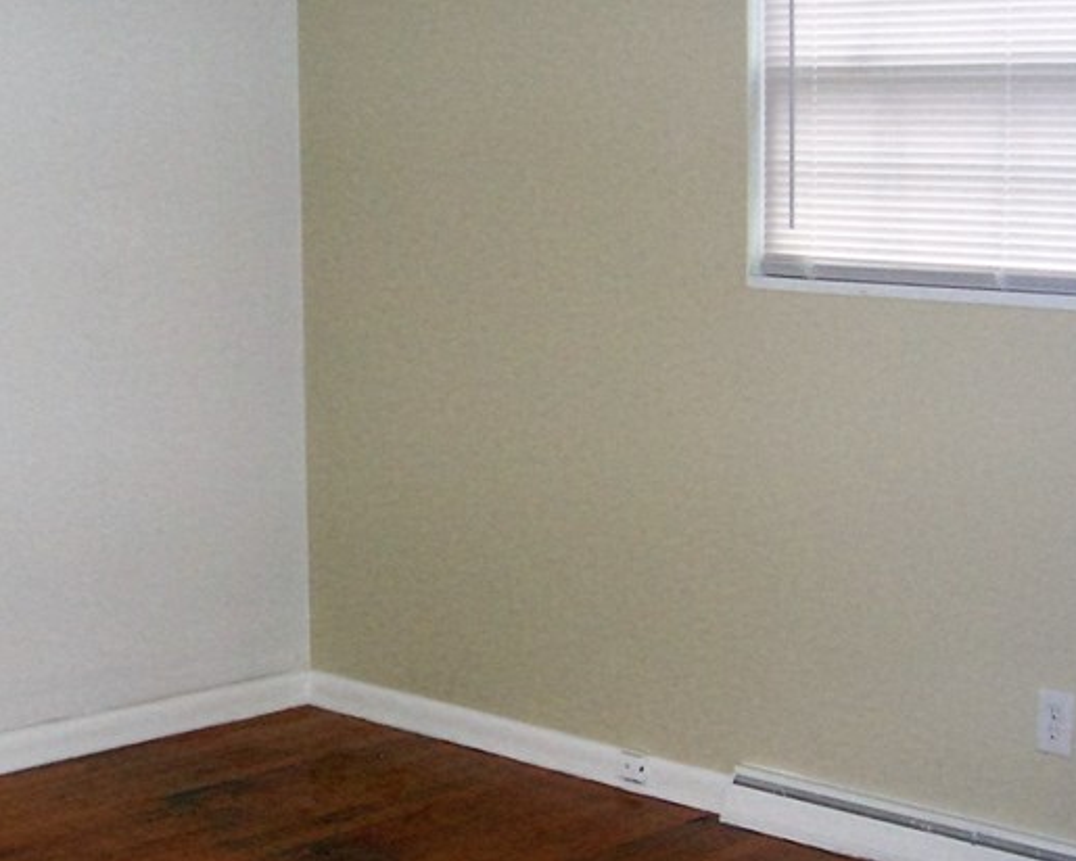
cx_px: 266
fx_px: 2102
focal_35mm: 66
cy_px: 363
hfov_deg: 28.3
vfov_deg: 23.1
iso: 151
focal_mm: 5.7
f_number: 2.9
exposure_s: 1/60.1
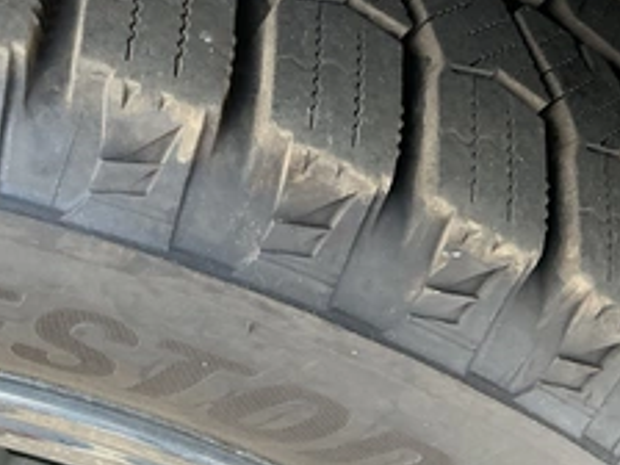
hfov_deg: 38.0
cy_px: 177
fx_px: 896
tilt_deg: -46.4
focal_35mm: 50
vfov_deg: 29.0
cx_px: 249
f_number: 1.8
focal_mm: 3
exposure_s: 1/180
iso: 25
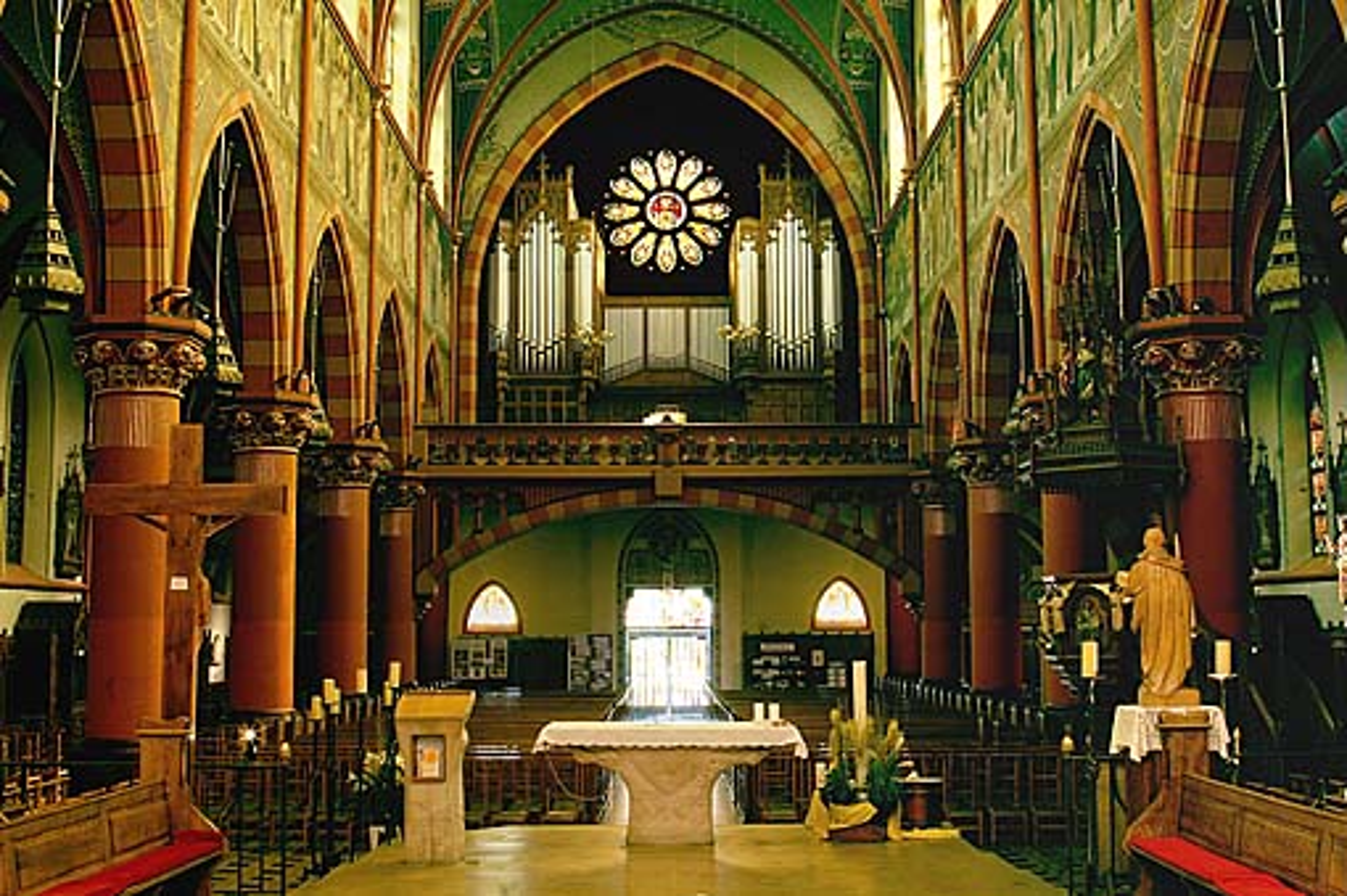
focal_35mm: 42
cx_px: 674
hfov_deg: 46.4
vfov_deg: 31.8
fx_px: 1570
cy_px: 448
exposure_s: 10
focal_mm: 28
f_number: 22
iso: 100
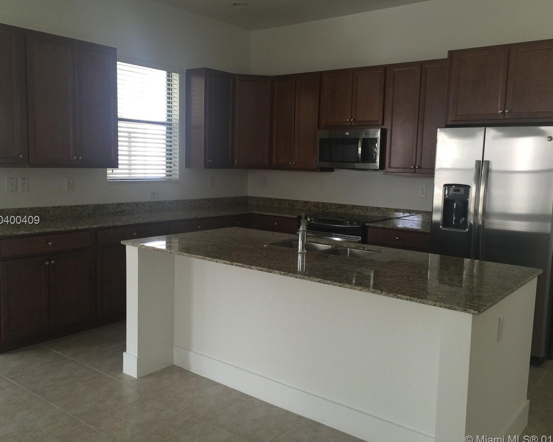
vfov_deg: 47.1
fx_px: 507
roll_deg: -2.1
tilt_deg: -6.4
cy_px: 221
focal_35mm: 31
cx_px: 285
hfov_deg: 57.2
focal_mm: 4.15
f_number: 2.2
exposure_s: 1/15
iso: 40
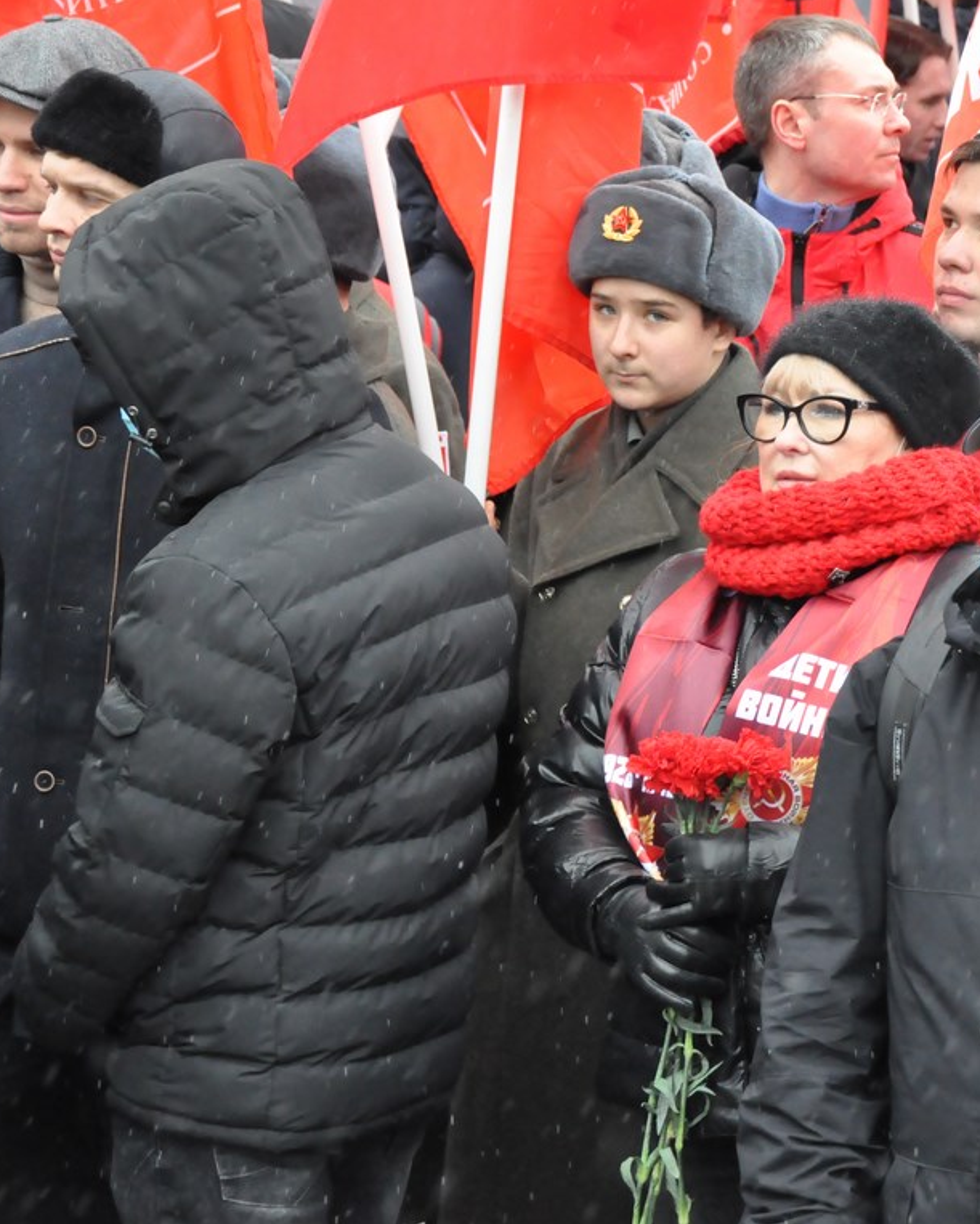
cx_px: 865
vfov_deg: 12.1
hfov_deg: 9.6
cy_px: 610
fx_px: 5787
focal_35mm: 160
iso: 3200
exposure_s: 1/200
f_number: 7.1
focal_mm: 75
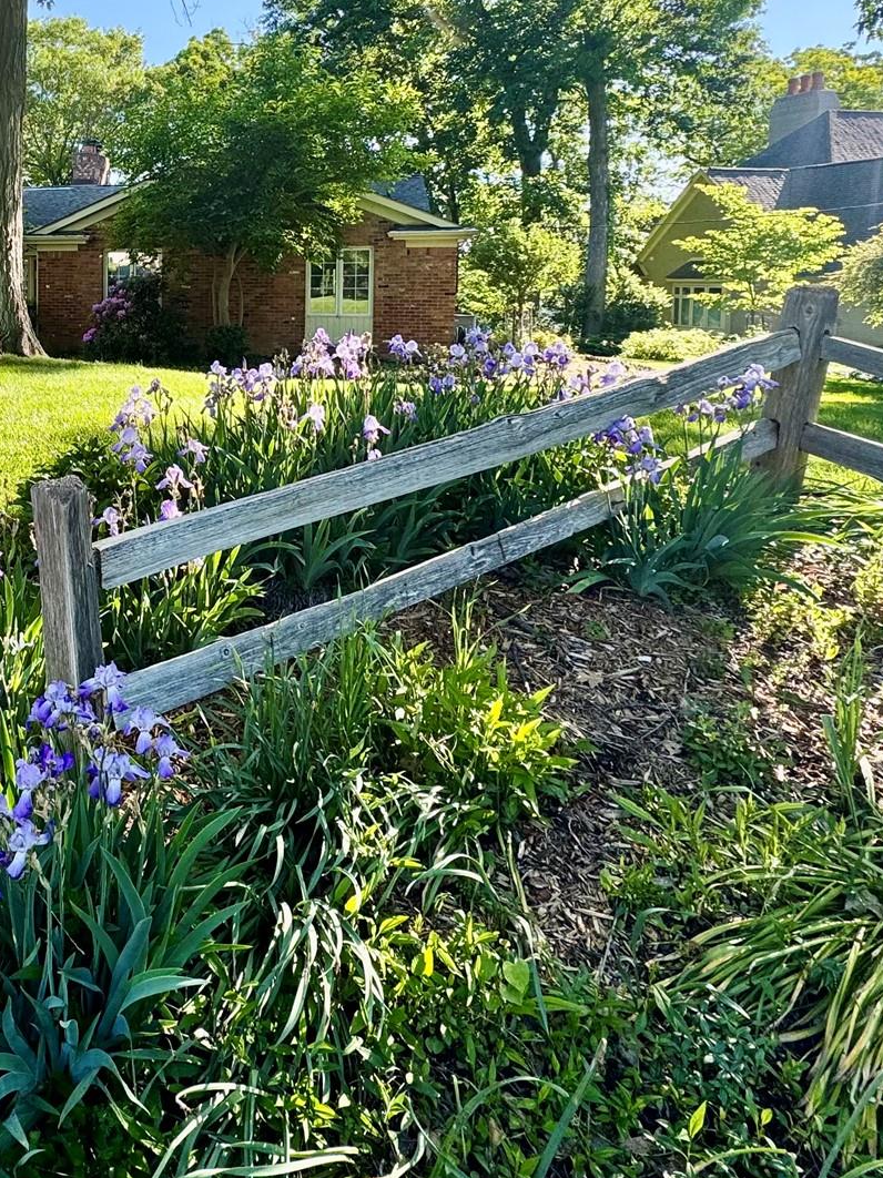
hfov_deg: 45.7
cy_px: 337
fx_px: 919
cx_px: 63
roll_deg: +0.1
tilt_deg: -3.4
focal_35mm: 27
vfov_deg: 62.6
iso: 40
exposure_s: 1/239
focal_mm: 2.22
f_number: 2.2
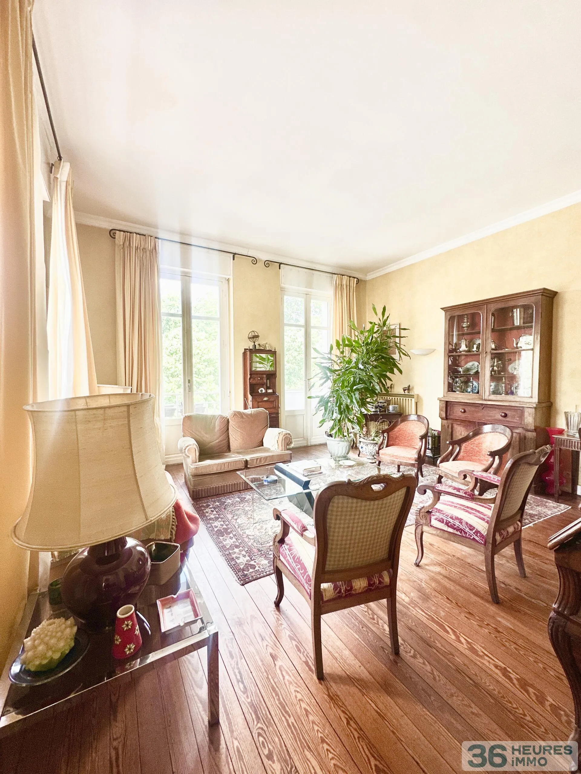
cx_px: 290
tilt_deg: -1.4
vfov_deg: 102.1
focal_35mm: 14
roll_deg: -0.5
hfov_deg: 85.7
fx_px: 313
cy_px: 387
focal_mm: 2.22
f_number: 2.2
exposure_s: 1/99
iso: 80
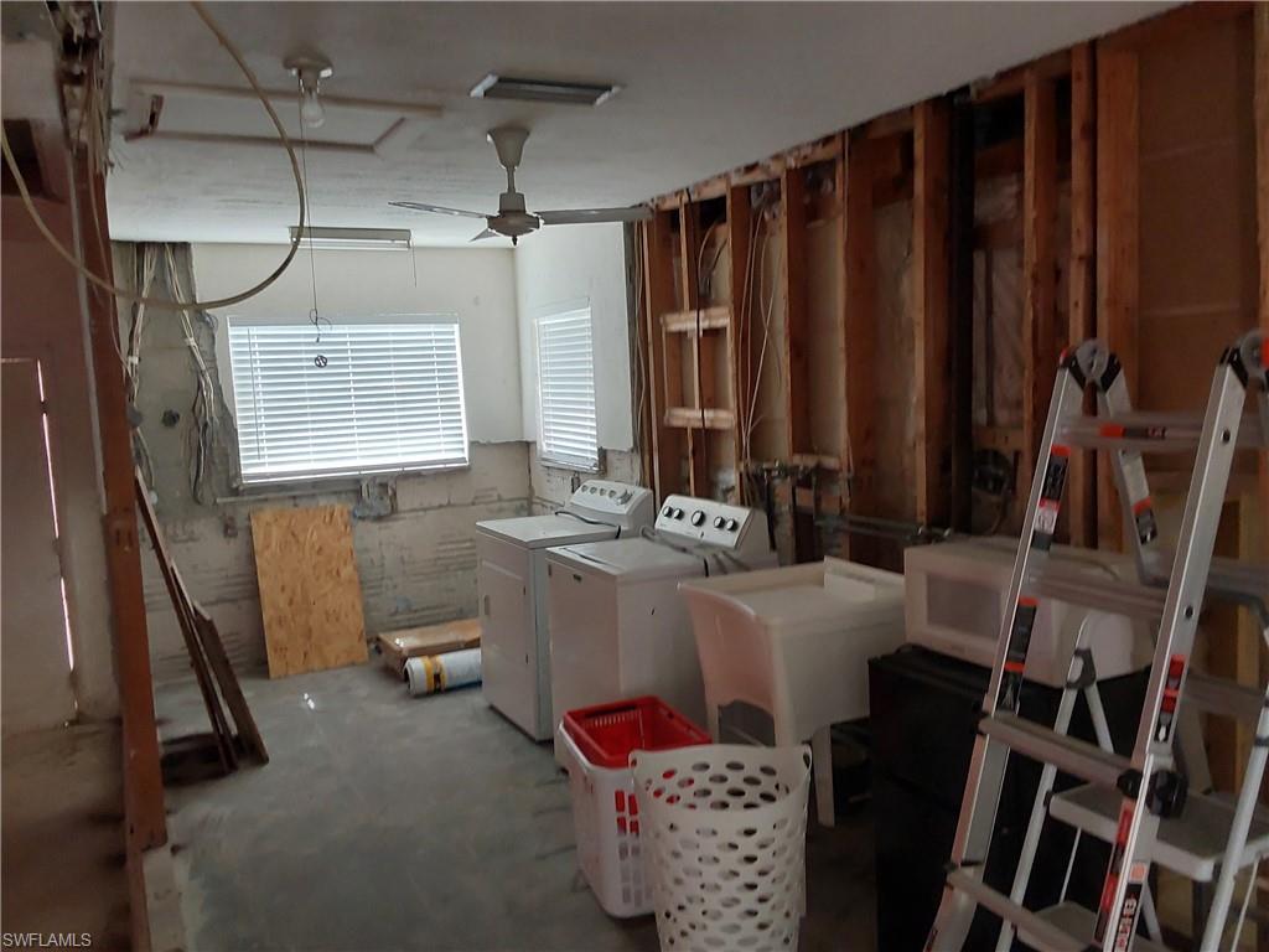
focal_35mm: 28
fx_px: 1026
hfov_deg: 63.4
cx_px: 634
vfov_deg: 49.7
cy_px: 476
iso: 200
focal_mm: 2.91
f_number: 1.9
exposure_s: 1/60
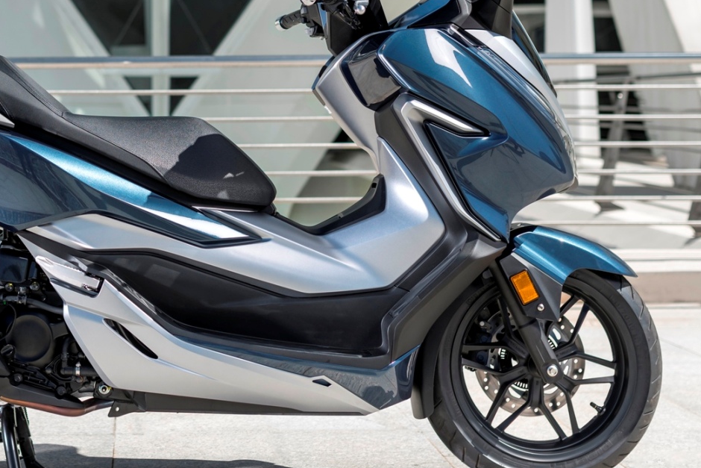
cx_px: 133
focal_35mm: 83
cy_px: 26
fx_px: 1616
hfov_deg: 24.1
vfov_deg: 16.2
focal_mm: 35
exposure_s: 1/2500
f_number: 2.5
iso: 31
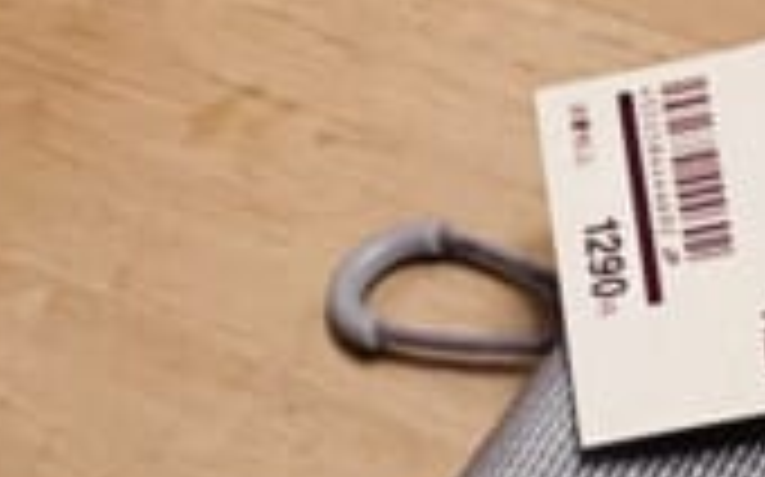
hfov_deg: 10.9
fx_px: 3646
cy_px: 1431
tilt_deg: -62.7
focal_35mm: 175
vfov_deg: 6.8
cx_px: 1530
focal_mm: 3.99
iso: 100
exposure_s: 1/50
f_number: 1.8
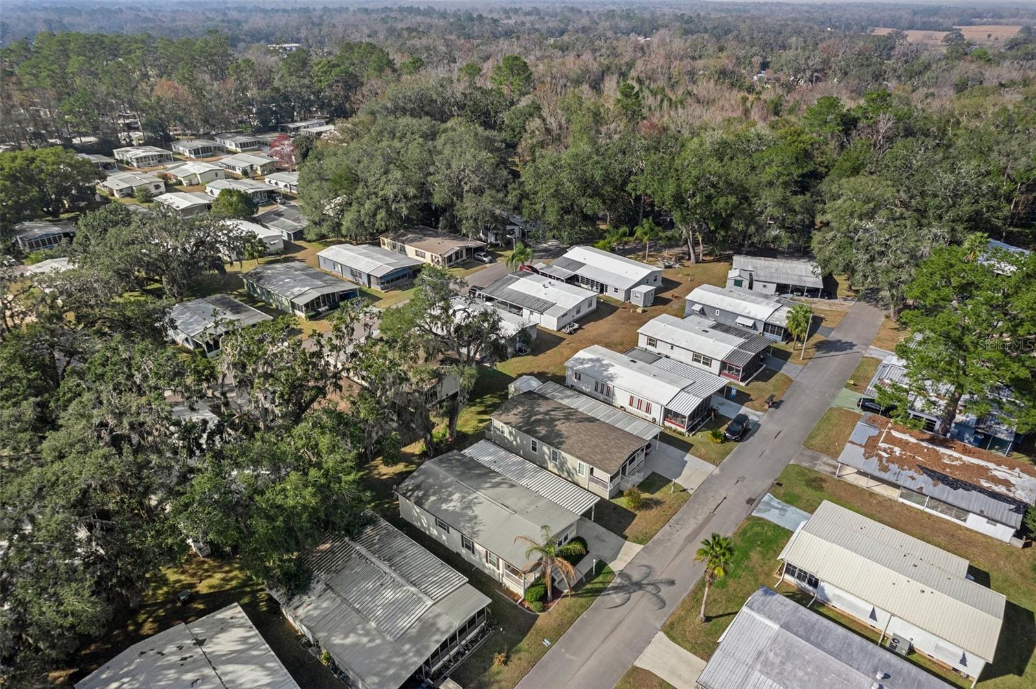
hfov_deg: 78.6
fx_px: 633
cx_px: 518
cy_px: 344
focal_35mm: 22
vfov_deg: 57.2
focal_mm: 8.38
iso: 130
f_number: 2.8
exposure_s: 1/1600
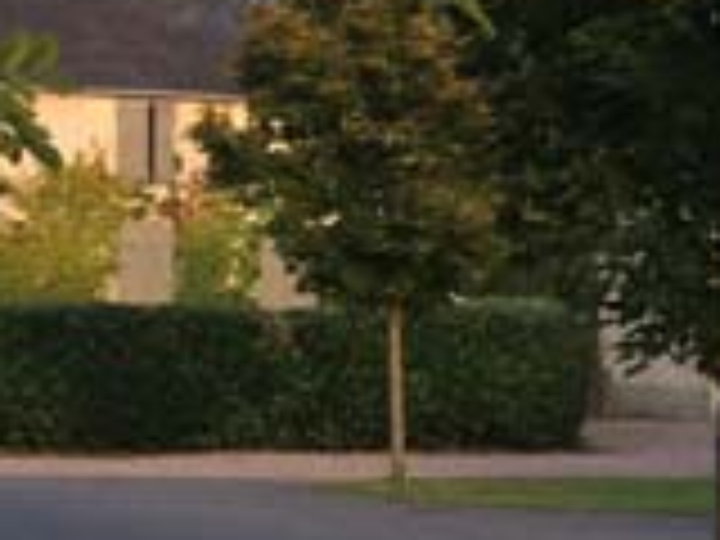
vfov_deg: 9.9
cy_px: 418
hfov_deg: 12.0
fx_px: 3120
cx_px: 1354
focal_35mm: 150
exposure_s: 1/331
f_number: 2.2
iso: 32
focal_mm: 4.12
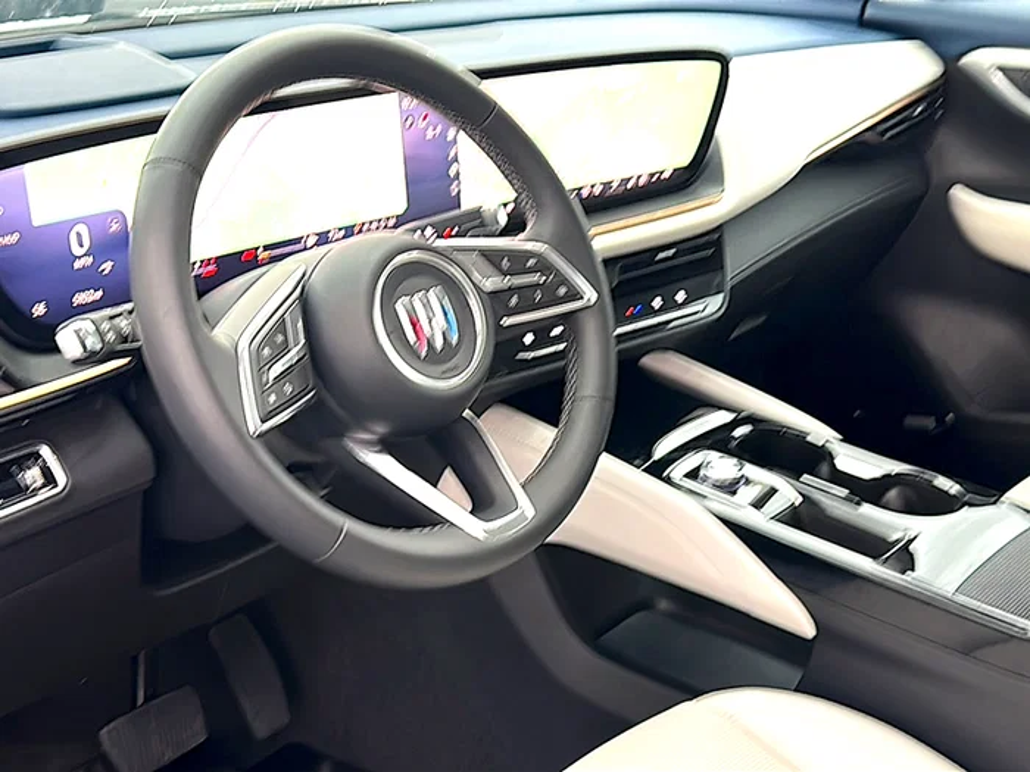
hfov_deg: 51.4
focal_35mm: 36
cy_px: 386
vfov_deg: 39.7
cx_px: 515
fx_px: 1071
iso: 64
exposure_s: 1/40
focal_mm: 6.86
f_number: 1.78
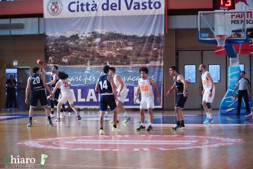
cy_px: 84
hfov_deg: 18.4
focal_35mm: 111
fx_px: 780
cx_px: 126
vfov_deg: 12.4
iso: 5000
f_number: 4
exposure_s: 1/800
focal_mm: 74
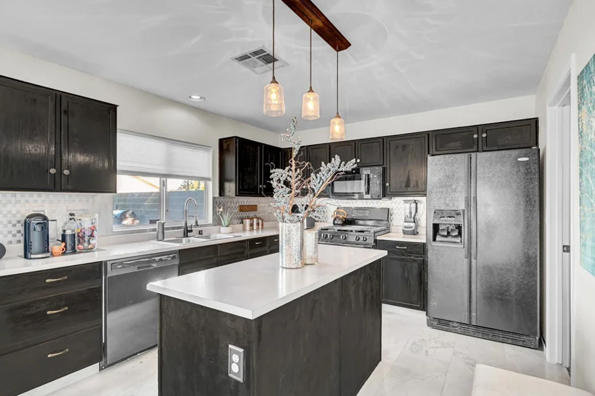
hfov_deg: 91.4
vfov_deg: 68.6
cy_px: 198
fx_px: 290
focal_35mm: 18
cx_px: 299
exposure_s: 1/6
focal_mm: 15.5
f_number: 8
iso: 800
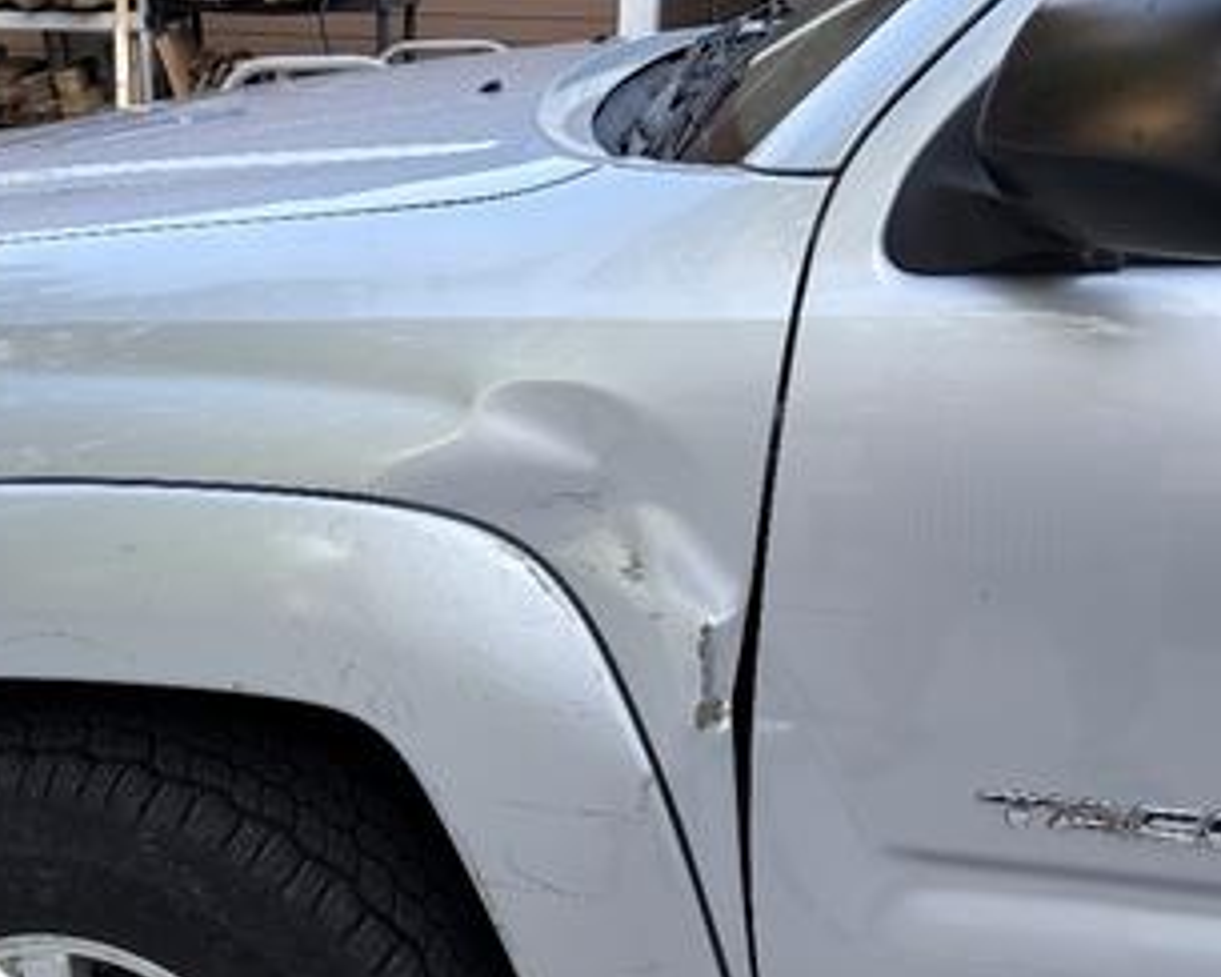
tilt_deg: -20.1
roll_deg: -1.0
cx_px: 440
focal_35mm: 42
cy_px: 497
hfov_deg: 43.4
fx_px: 1518
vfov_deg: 35.7
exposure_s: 1/200
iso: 40
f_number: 1.6
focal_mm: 5.96
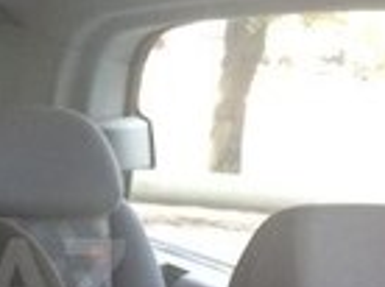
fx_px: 1543
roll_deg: -0.8
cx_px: -159
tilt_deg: -8.3
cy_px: 280
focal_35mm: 139
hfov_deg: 13.5
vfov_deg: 10.6
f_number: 2.2
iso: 50
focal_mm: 4.15
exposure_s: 1/33
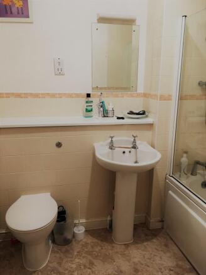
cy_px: 138
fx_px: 230
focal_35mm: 29
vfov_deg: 61.6
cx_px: 103
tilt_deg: -14.4
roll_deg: -0.4
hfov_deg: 48.2
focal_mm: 4.15
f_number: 2.2
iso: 64
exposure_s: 1/33
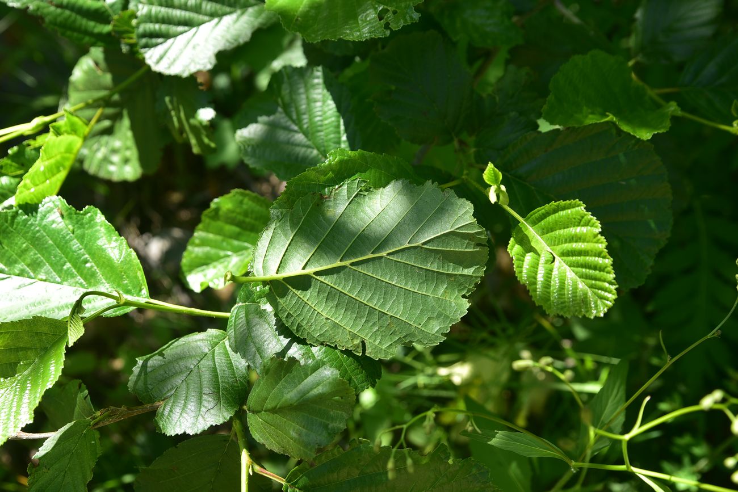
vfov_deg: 27.0
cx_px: 369
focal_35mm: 50
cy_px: 246
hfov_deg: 39.6
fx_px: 1025
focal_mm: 50
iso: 160
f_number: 7.1
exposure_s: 1/125
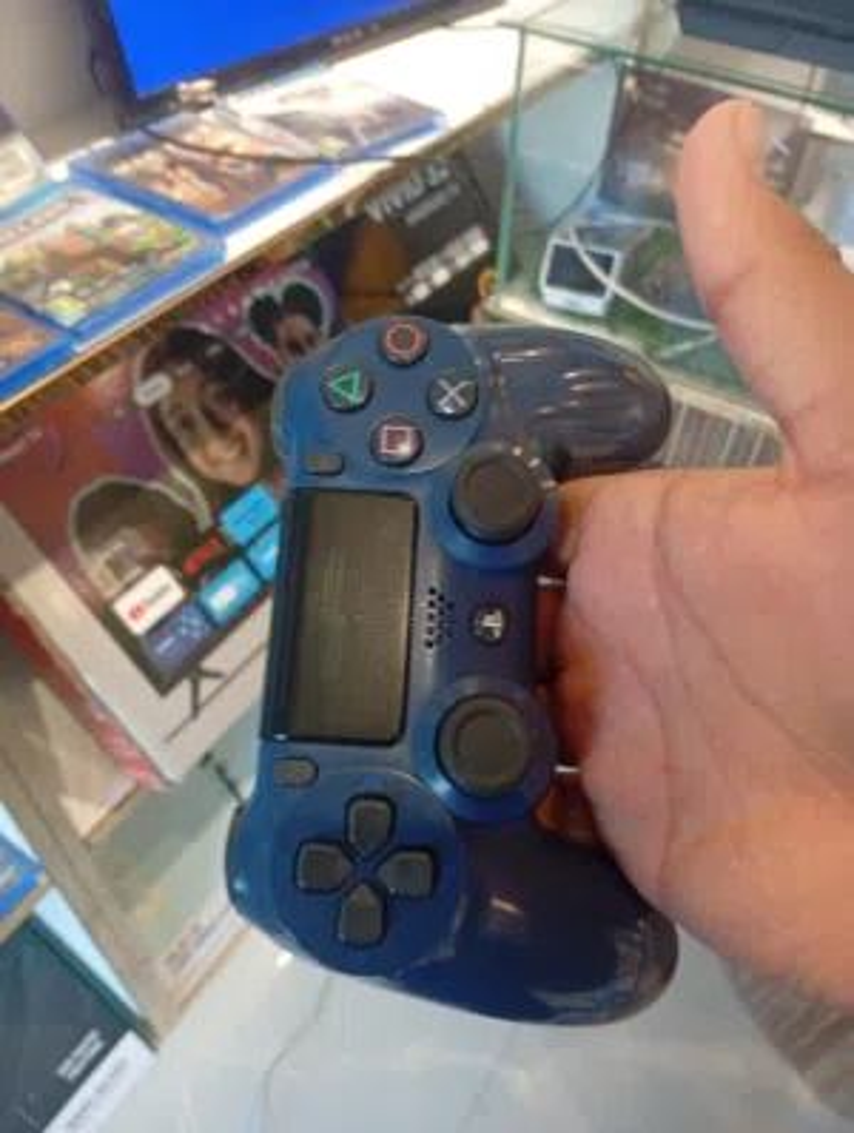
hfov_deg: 51.5
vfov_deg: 65.2
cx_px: 427
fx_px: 885
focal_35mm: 27
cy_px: 566
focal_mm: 3.98
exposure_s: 1/33.3
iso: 188
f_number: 1.8
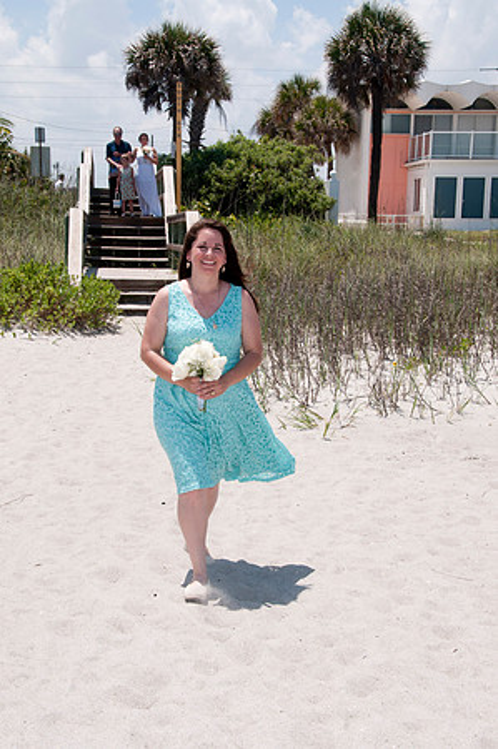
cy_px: 374
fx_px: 1185
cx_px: 249
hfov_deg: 23.7
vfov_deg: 35.1
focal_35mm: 57
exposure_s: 1/250
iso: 100
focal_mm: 38
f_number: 11
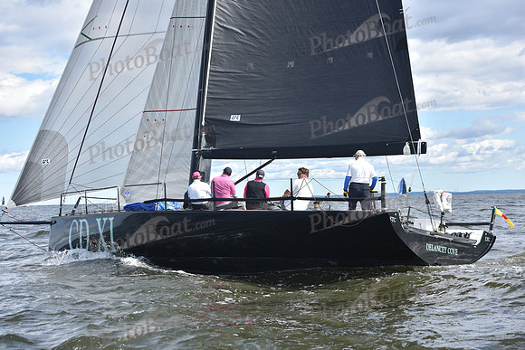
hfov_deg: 28.8
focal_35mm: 70
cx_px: 262
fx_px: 1021
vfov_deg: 19.5
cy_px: 175
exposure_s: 1/1000
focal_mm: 70
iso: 250
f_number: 5
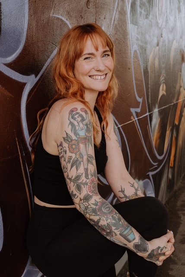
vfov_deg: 43.6
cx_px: 92
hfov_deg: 29.9
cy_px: 138
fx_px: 346
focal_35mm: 45
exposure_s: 1/800
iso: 1600
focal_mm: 30
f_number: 5.6
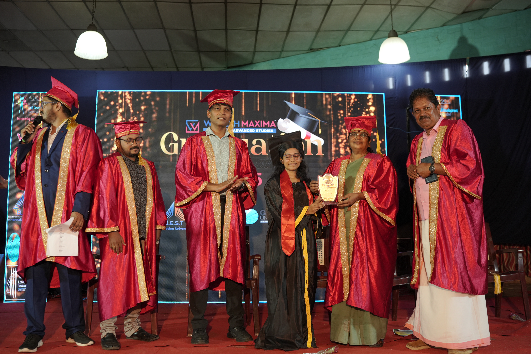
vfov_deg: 37.9
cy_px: 177
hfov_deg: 54.4
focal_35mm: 35
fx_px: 516
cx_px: 266
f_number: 3.2
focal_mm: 35
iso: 1000
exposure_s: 1/160
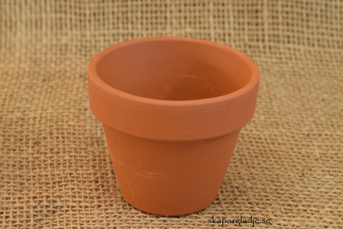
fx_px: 1215
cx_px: 172
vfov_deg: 10.8
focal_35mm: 128
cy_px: 114
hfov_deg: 16.1
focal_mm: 85
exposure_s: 10
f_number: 16
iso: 100
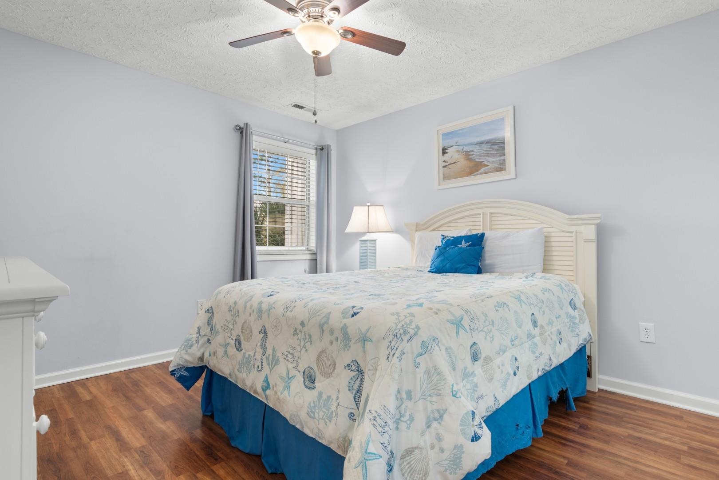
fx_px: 340
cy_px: 240
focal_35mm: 17
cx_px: 360
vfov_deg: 70.4
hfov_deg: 93.3
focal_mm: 11.5
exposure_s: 1.6
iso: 100
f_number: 4.8
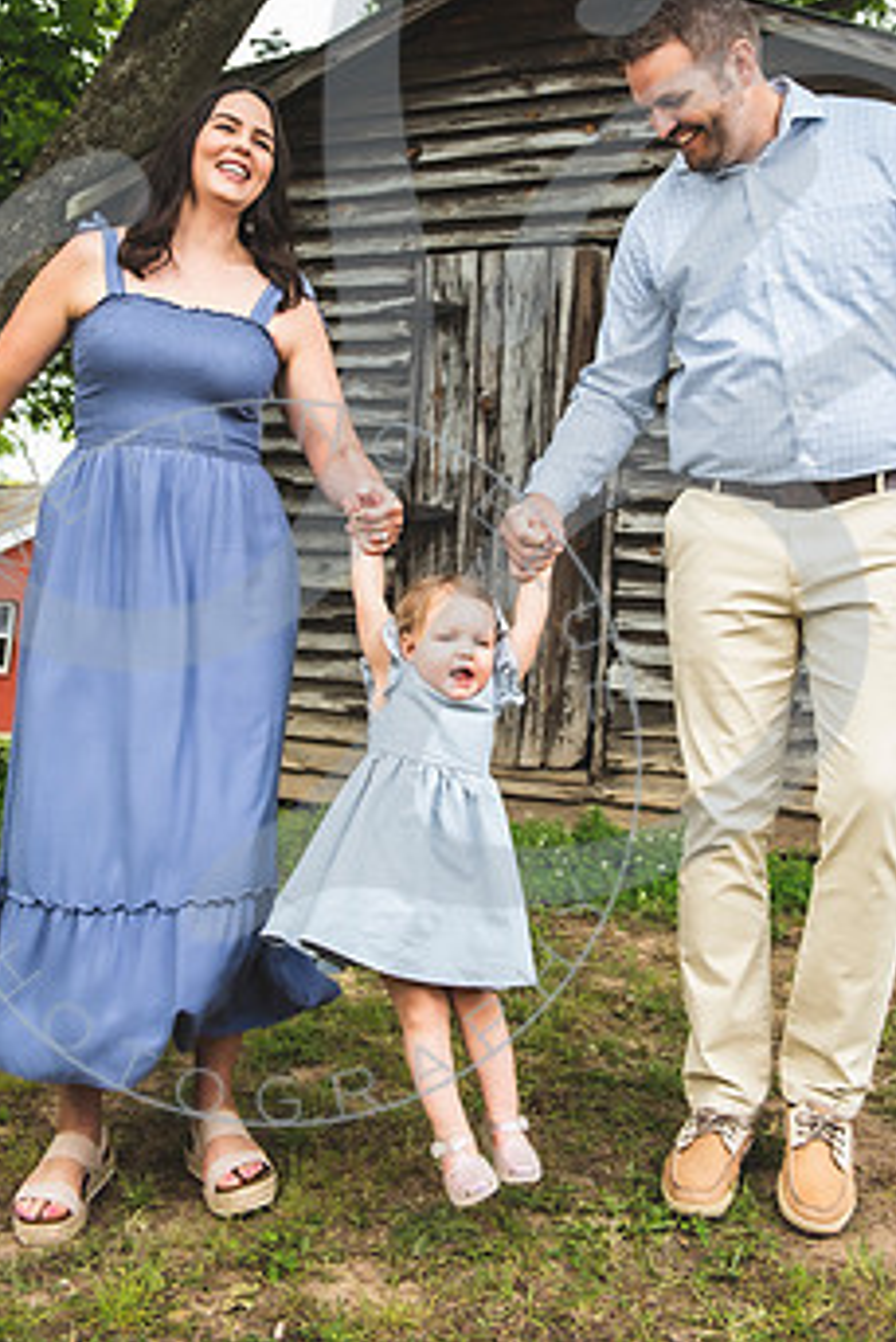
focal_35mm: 42
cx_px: 454
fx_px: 1566
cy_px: 466
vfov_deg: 45.8
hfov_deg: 31.9
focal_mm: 32
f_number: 5.6
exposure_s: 1/200
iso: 200
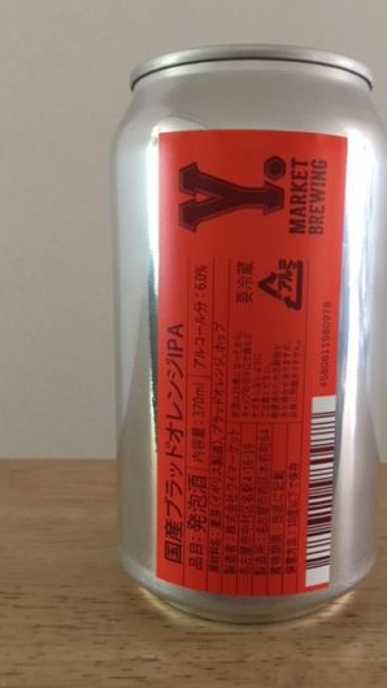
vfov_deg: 58.0
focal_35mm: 34
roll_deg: +0.1
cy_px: 343
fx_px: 620
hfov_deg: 34.5
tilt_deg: -8.1
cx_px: 231
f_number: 2.4
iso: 200
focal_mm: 3.3
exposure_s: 1/30
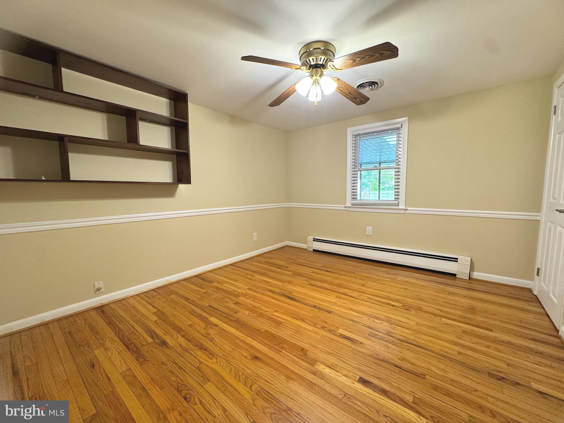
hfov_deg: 102.1
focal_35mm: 14
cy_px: 212
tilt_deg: -5.1
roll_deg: +0.7
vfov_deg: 85.7
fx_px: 228
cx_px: 282
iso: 160
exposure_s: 1/60
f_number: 2.2
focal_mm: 2.22
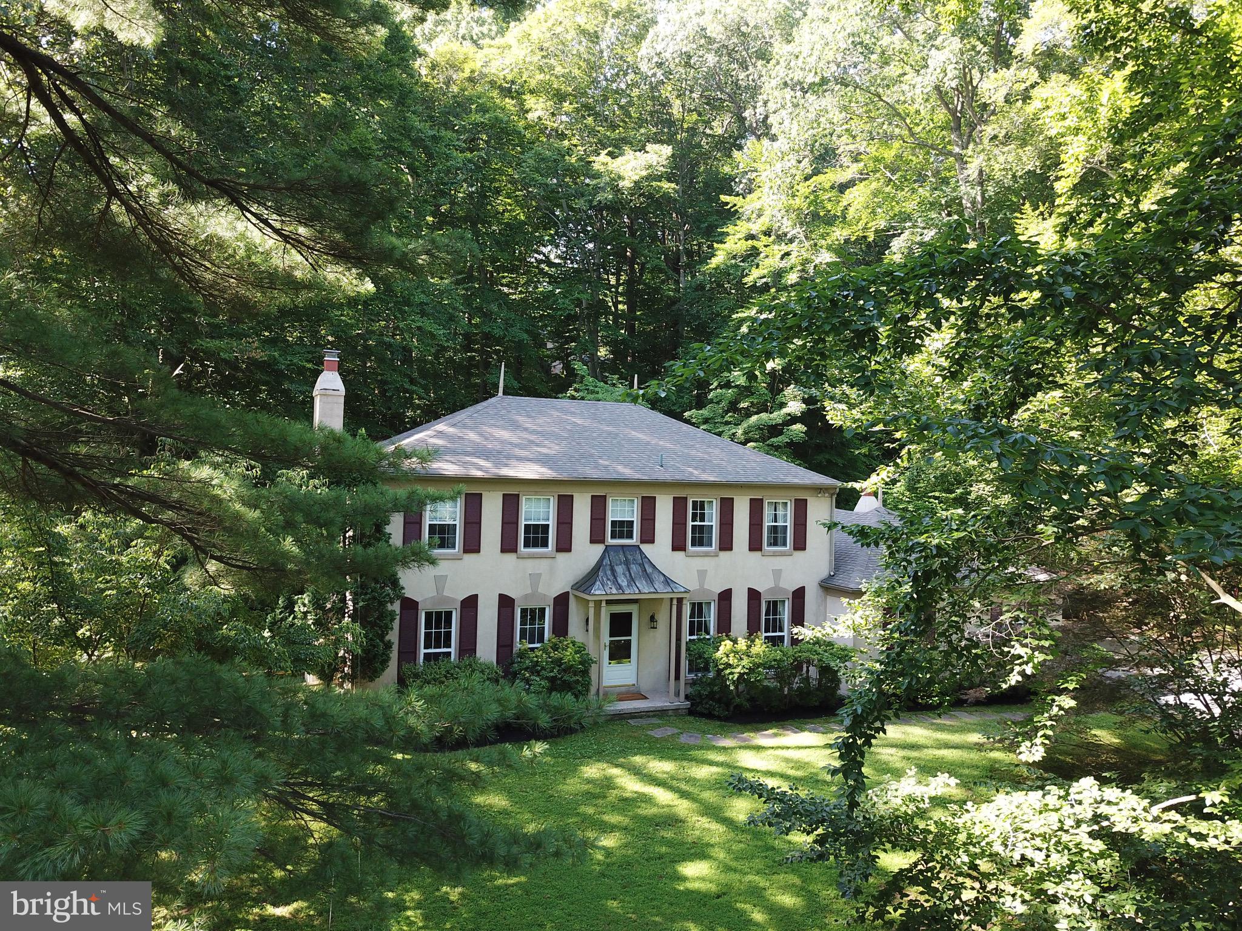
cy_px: 466
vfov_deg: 53.1
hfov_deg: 67.3
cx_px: 621
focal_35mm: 26
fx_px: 933
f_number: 2.2
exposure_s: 1/100
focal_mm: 4.7
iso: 144
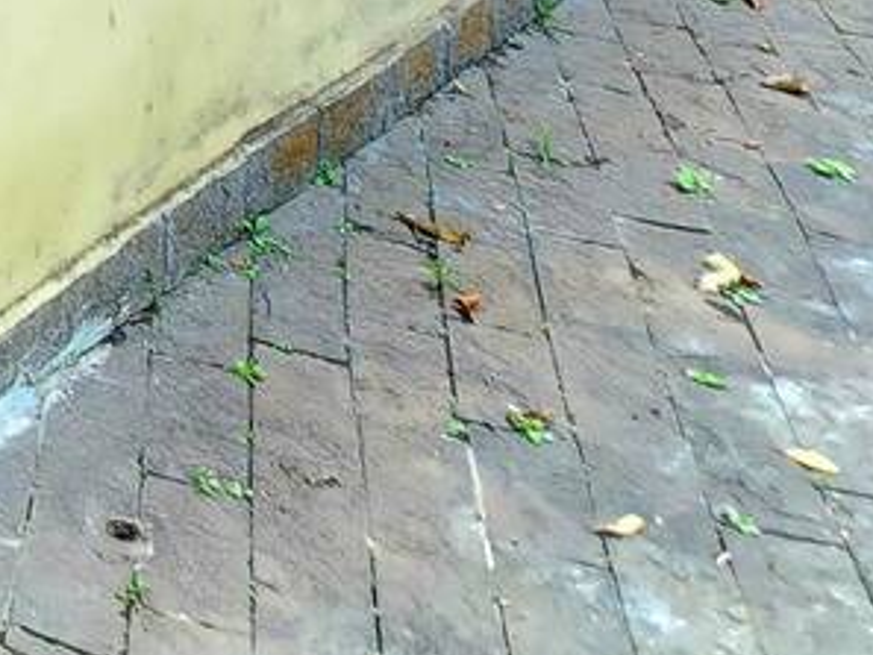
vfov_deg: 16.9
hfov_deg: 21.9
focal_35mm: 63
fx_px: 1589
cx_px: -623
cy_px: -673
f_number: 2.2
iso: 320
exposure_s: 1/60.2
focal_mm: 2.2
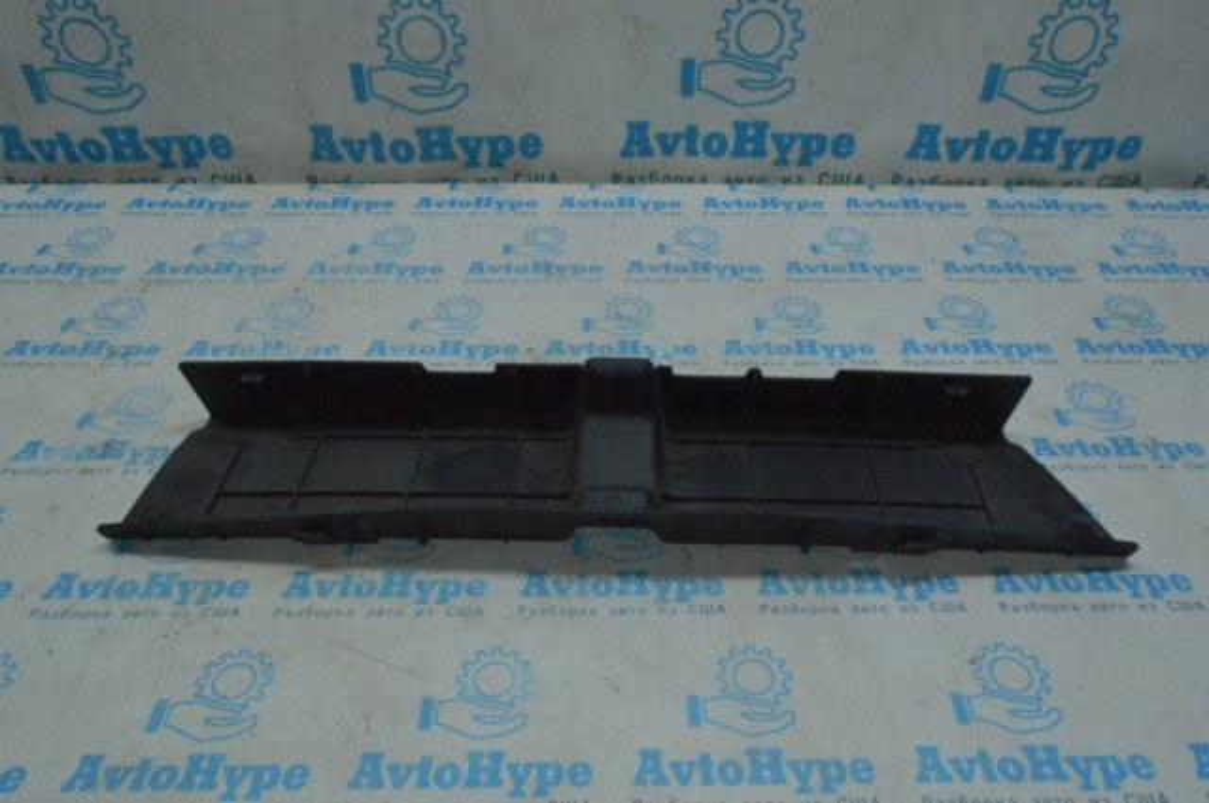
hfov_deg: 67.4
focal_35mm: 27
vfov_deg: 47.8
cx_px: 604
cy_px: 402
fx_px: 906
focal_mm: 18
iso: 4000
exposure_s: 1/60
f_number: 22
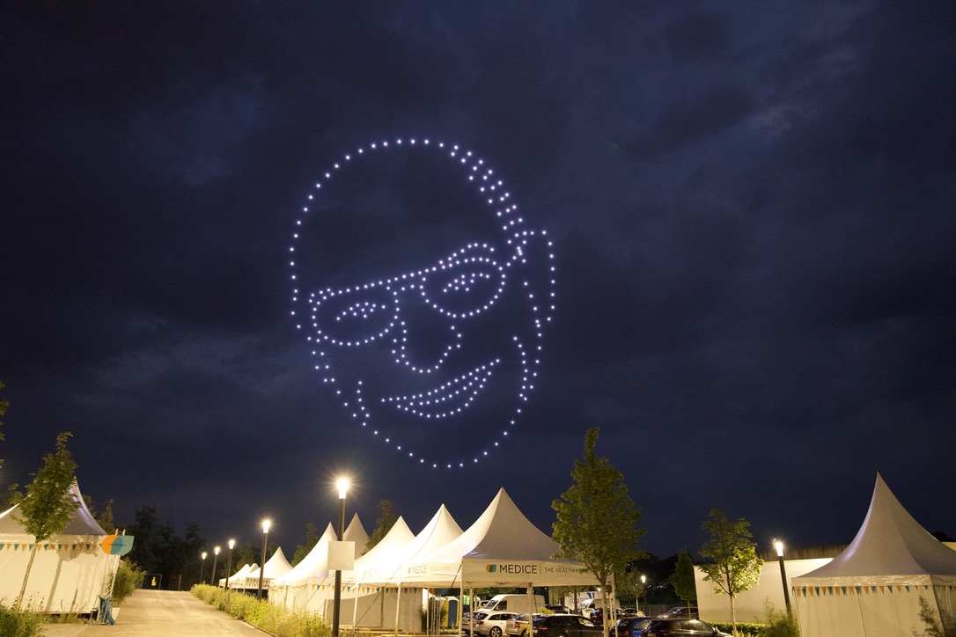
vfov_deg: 53.1
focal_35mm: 24
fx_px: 637
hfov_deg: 73.7
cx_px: 478
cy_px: 318
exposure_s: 1/25
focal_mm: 24
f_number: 2.8
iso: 6400
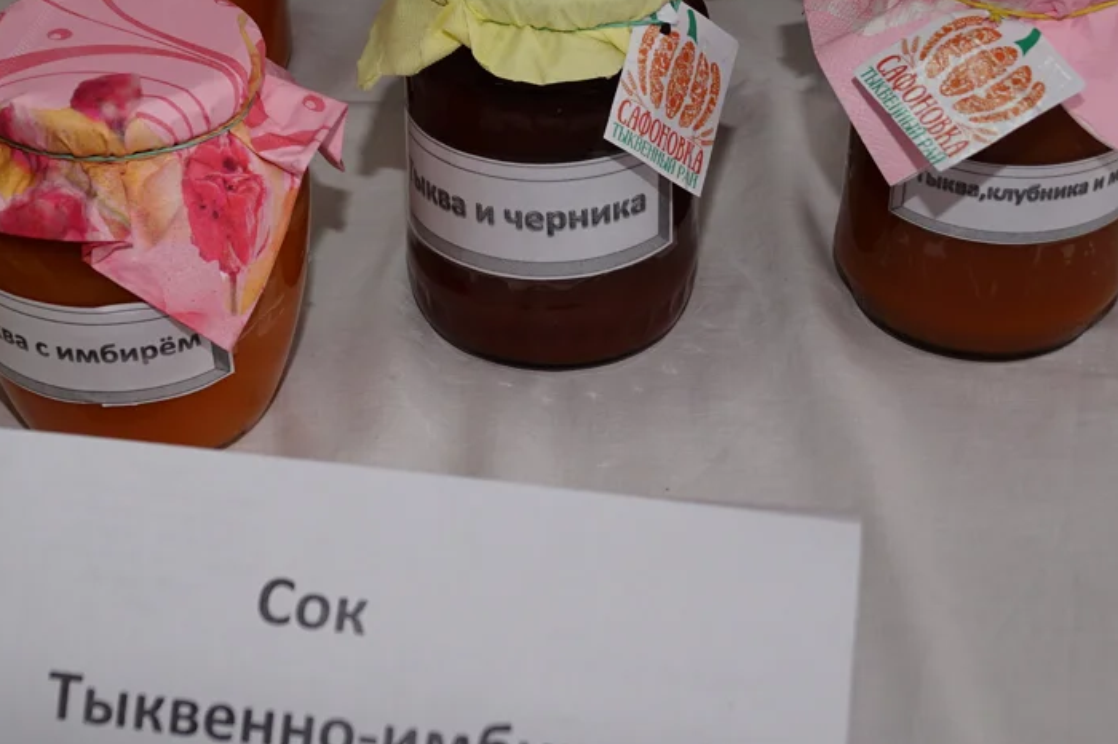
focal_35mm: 72
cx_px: 399
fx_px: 2235
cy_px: 242
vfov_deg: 18.8
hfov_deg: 28.0
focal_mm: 24
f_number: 5
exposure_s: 1/100
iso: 100
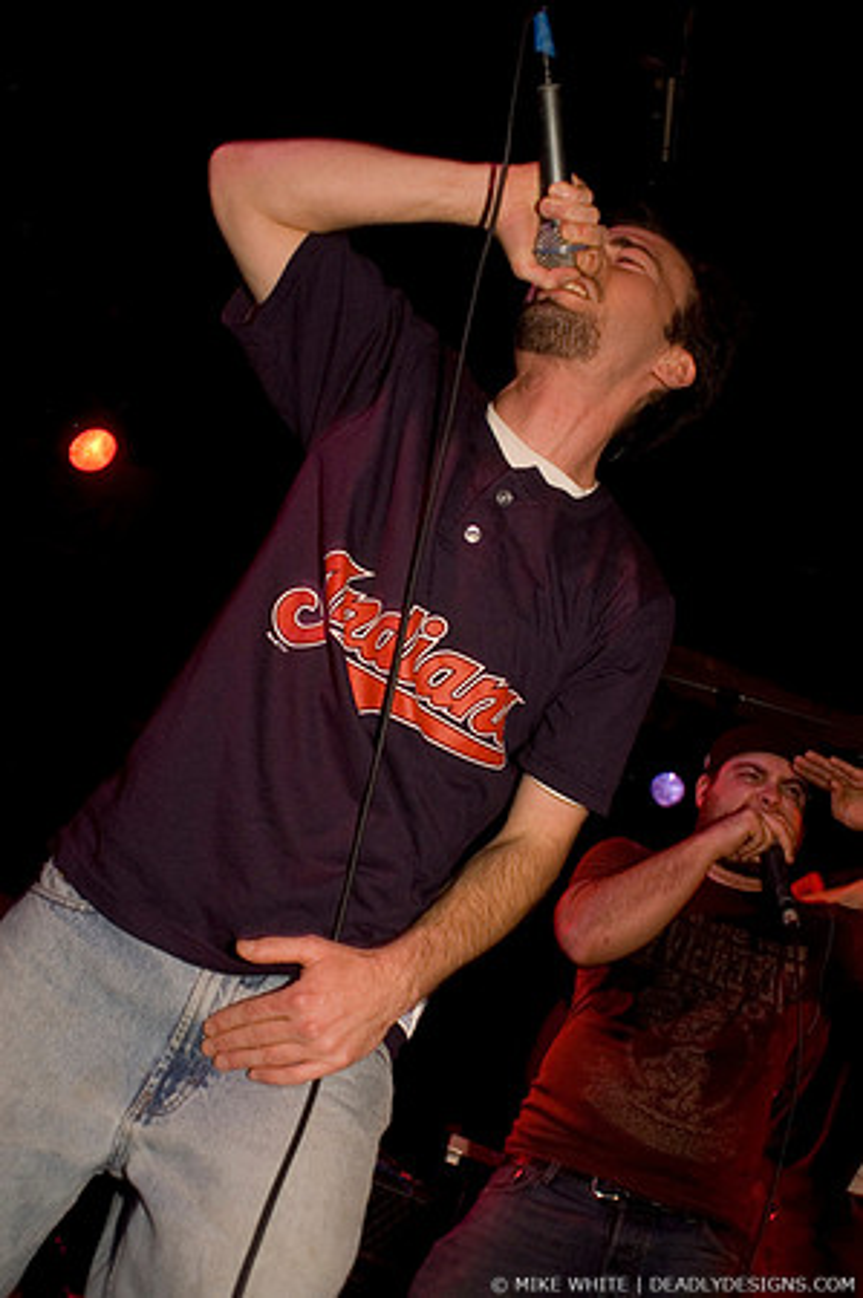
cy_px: 649
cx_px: 432
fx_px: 1081
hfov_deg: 43.5
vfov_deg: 62.0
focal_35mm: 30
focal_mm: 20
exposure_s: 1/60
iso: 800
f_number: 3.2
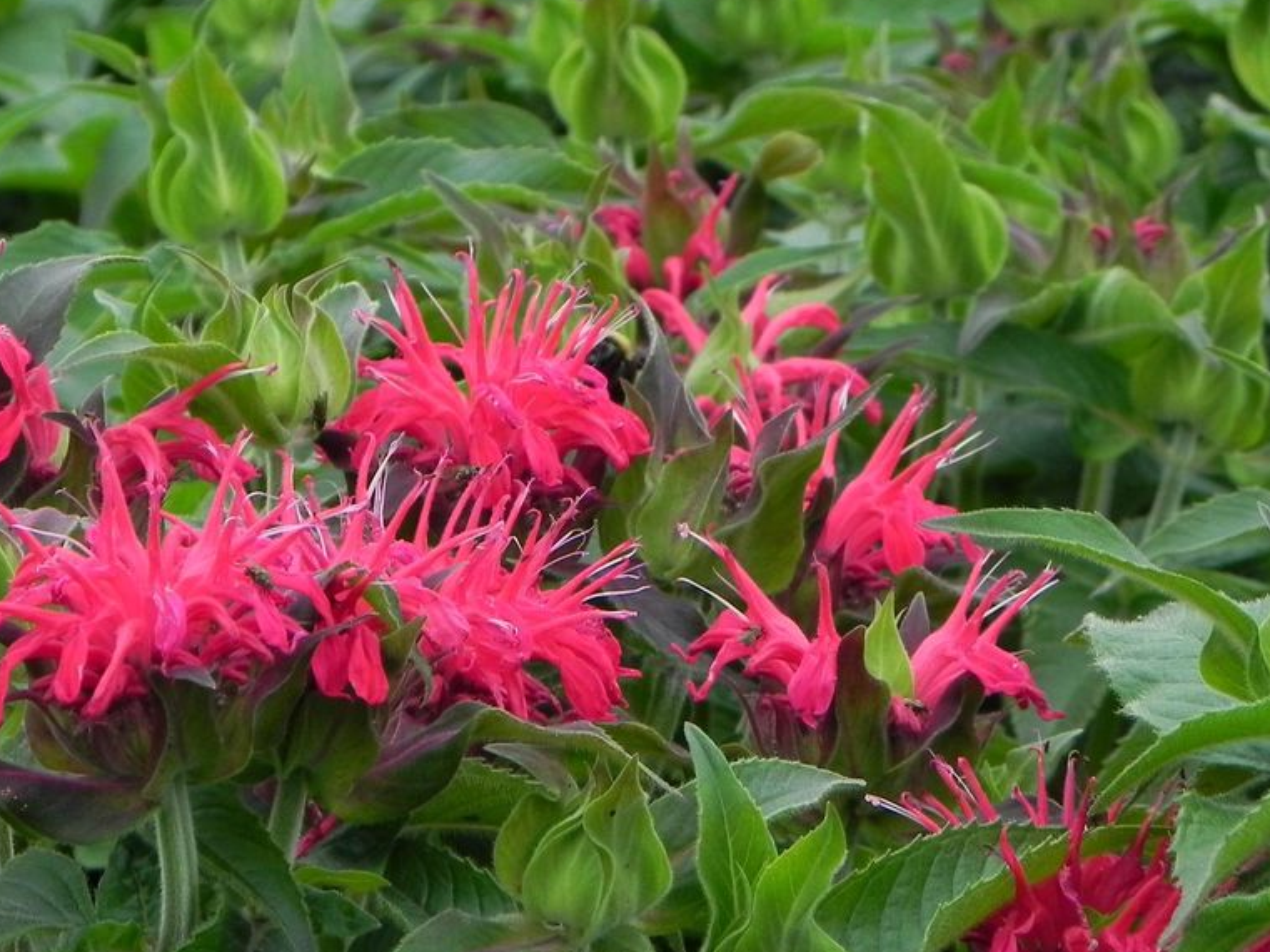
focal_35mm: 202
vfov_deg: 7.3
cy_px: 616
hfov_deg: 9.8
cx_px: 451
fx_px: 7408
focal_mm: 25.7
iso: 160
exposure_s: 1/250
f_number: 5
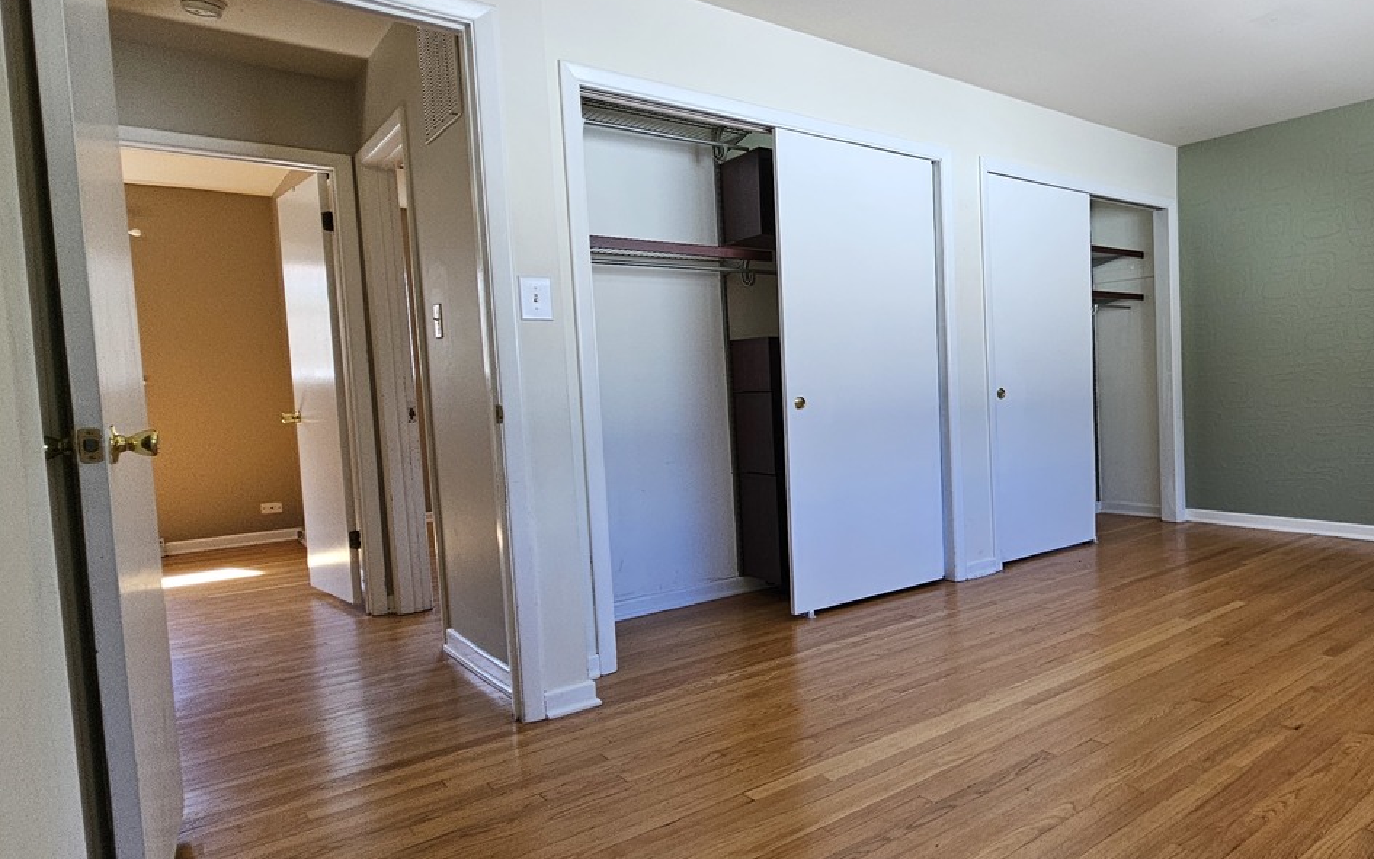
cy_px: 437
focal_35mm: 21
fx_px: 787
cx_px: 1035
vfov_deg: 57.3
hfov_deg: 76.1
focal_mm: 2.2
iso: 64
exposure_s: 1/120
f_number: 2.2
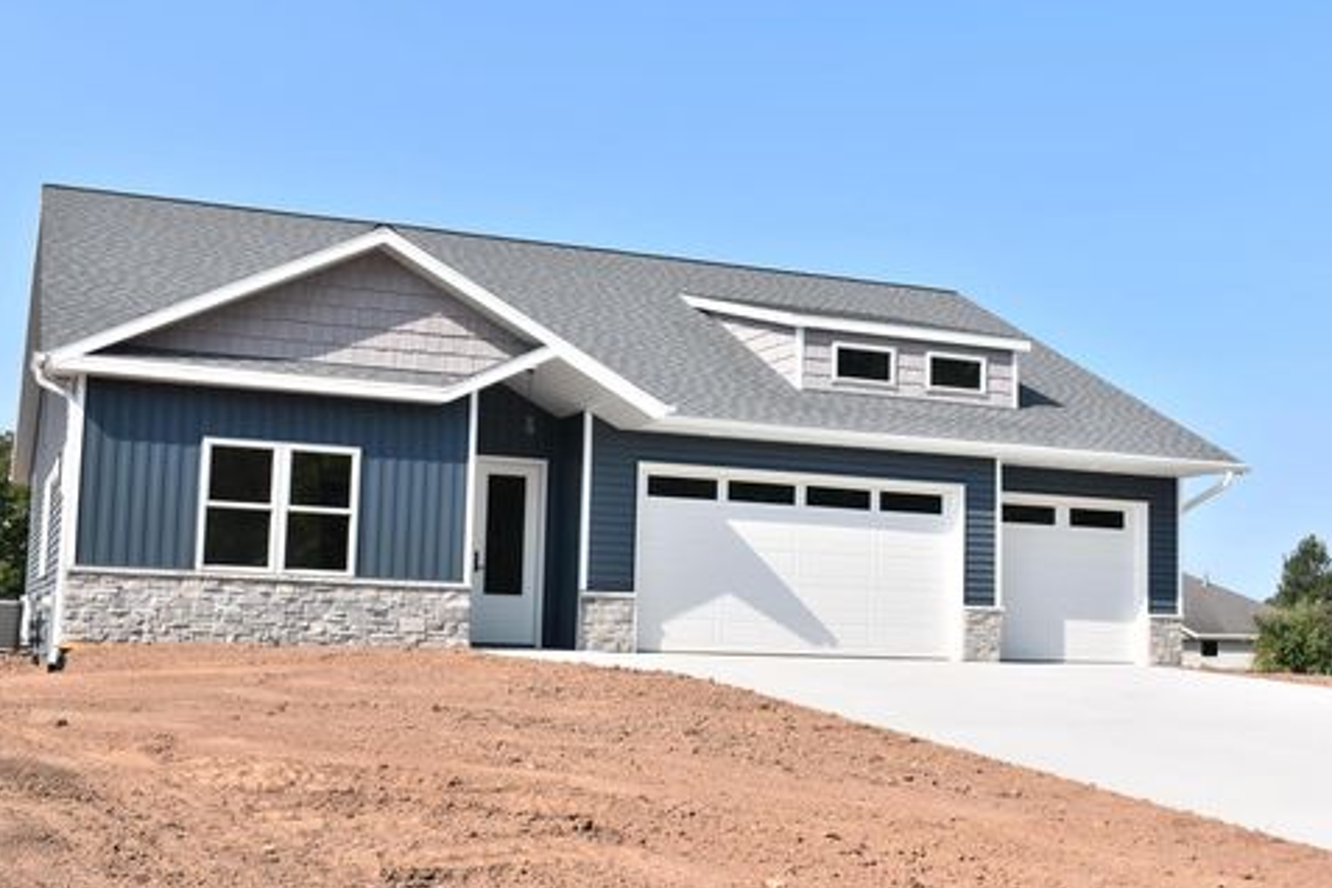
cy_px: 437
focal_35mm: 44
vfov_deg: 30.5
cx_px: 648
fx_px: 1628
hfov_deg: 44.5
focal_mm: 28
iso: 100
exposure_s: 1/320
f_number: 9
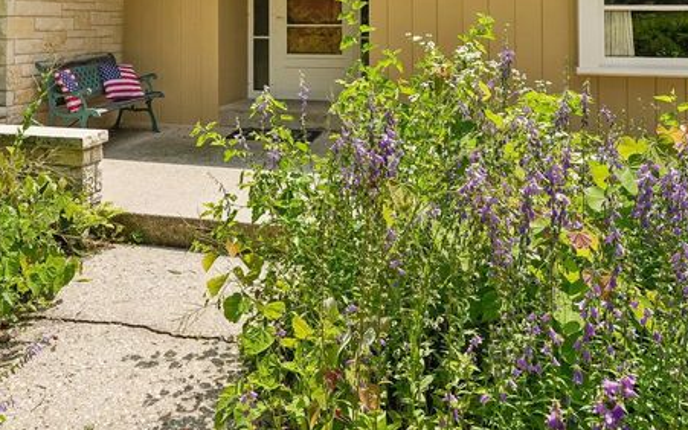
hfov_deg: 50.9
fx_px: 716
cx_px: 262
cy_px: -22
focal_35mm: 38
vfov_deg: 30.5
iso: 100
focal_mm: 16.5
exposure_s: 1/250
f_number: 5.6
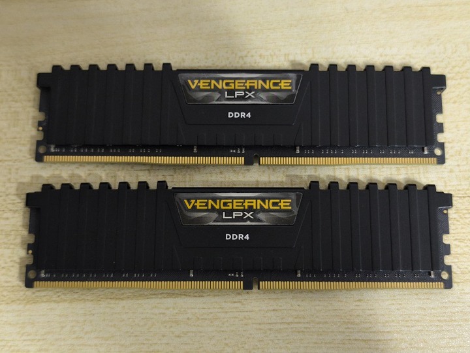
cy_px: 176
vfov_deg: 31.5
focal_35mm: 46
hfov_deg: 41.2
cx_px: 235
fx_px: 625
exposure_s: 1/60
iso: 500
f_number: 1.6
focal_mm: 6.57
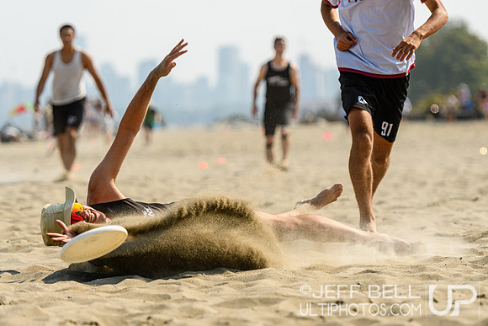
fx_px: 2847
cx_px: 244
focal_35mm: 210
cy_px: 163
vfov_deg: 6.5
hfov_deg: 9.8
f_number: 3.2
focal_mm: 140
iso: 100
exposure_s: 1/1250
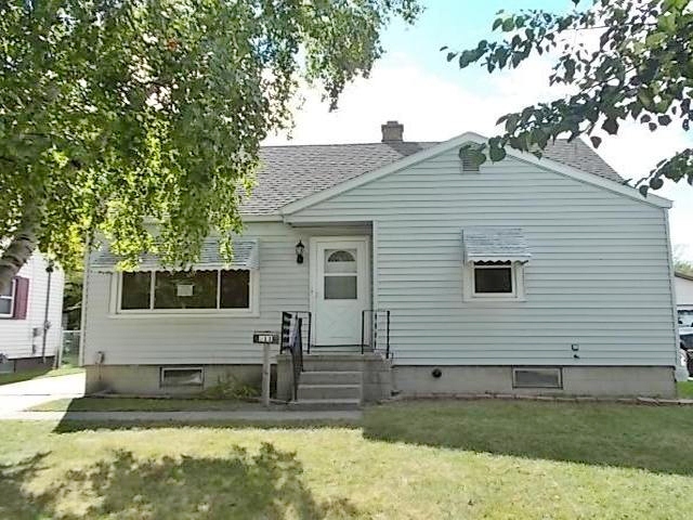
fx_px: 521
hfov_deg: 67.3
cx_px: 346
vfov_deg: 53.1
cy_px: 260
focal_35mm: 26
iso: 80
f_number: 3.2
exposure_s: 1/320
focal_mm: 4.6
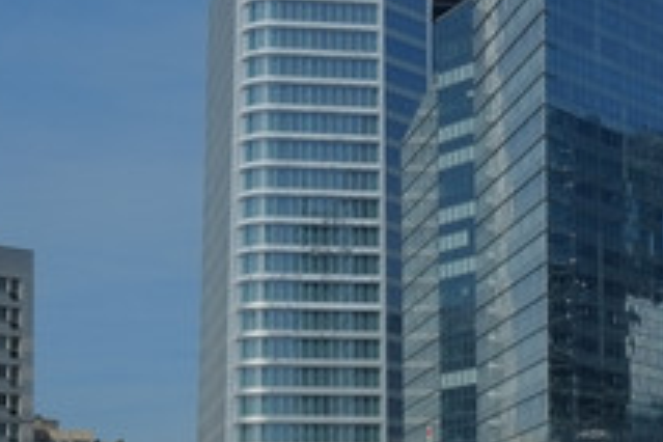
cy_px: 515
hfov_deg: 16.5
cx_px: 576
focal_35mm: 123
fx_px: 2265
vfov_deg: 11.0
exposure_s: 1/400
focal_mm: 27
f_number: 13
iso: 200
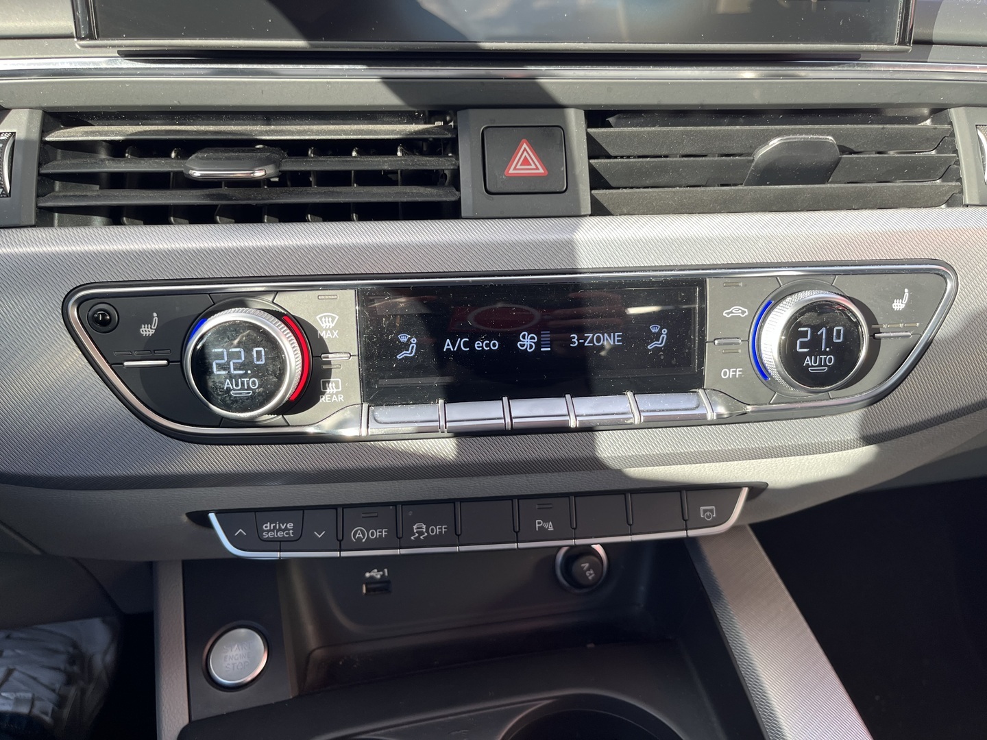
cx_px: 494
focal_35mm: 26
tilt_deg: -20.1
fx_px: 741
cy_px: 370
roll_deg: -0.7
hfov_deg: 67.3
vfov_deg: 53.1
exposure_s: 1/121
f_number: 1.6
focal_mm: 5.1
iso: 40
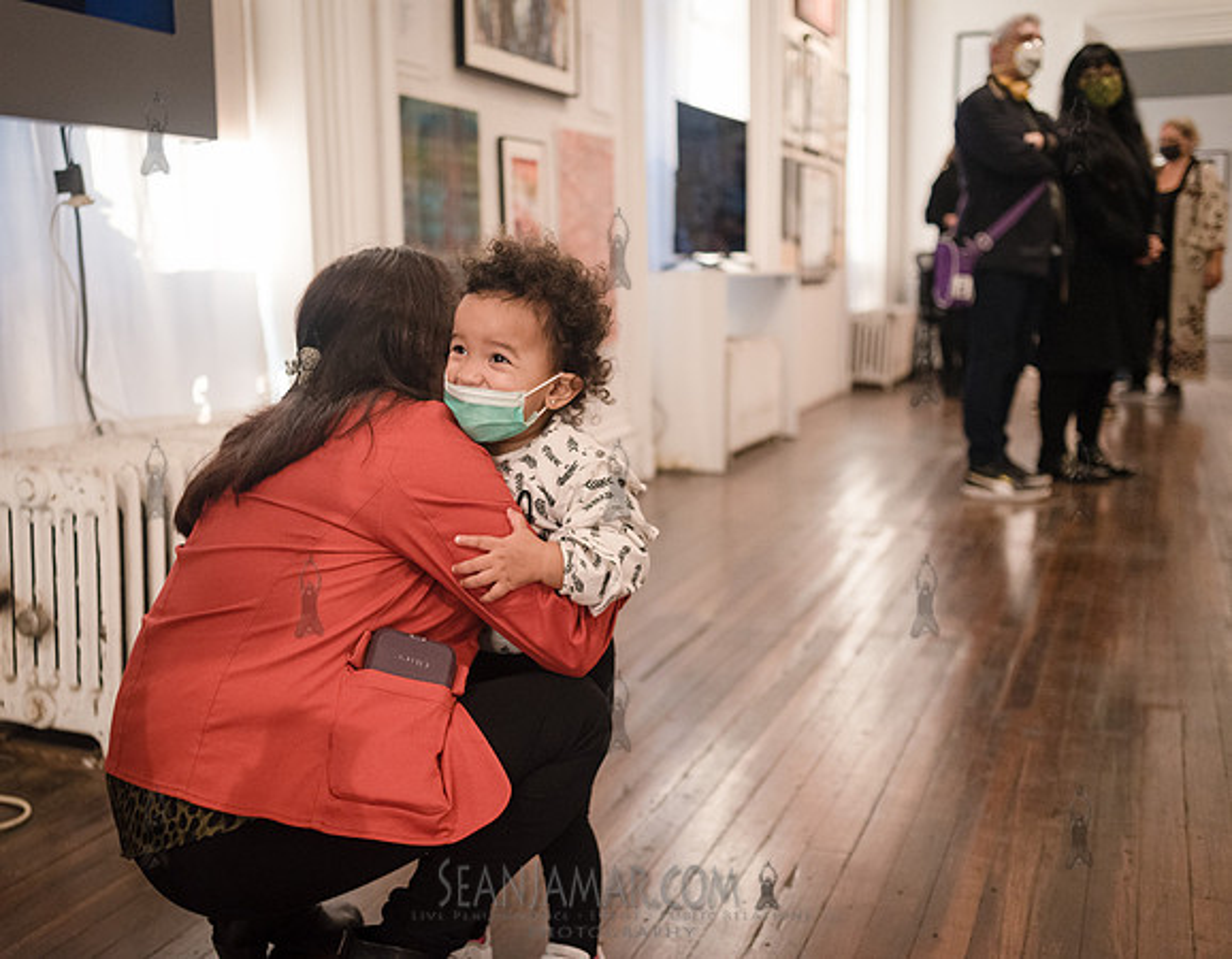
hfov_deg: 47.4
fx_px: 1397
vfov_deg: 37.9
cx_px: 514
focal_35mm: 39
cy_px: 480
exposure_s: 1/200
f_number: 3.2
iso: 2500
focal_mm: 35
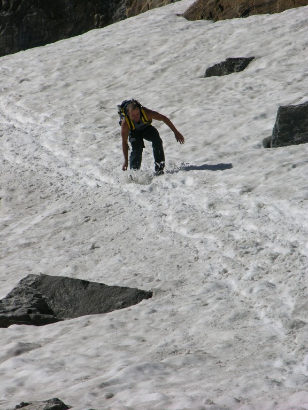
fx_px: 3322
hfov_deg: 5.3
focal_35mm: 280
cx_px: 154
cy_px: 205
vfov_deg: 7.1
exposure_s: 1/491
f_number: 7.4
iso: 50
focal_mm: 71.2
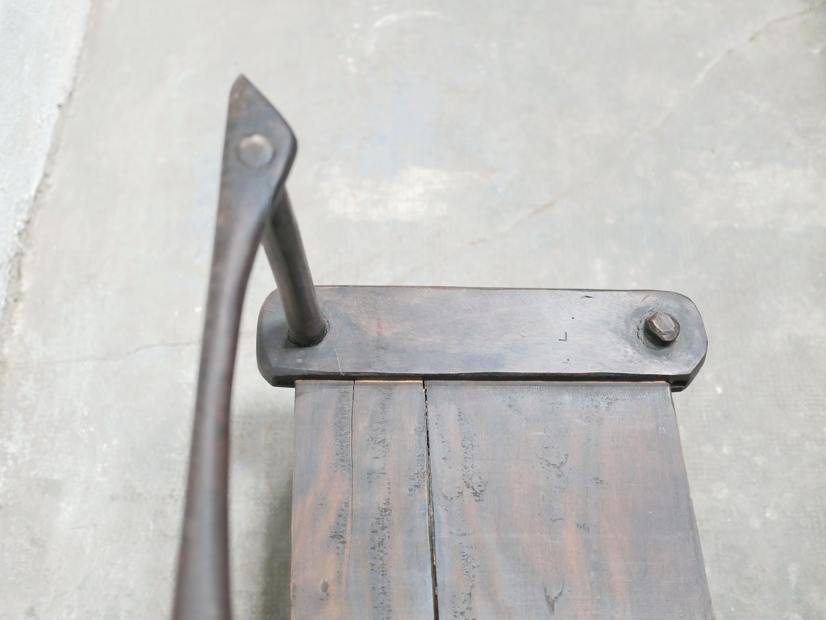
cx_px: 415
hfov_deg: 45.8
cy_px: 315
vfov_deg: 35.2
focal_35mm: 41
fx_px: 979
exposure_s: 1/60
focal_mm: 20
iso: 2500
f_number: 1.7
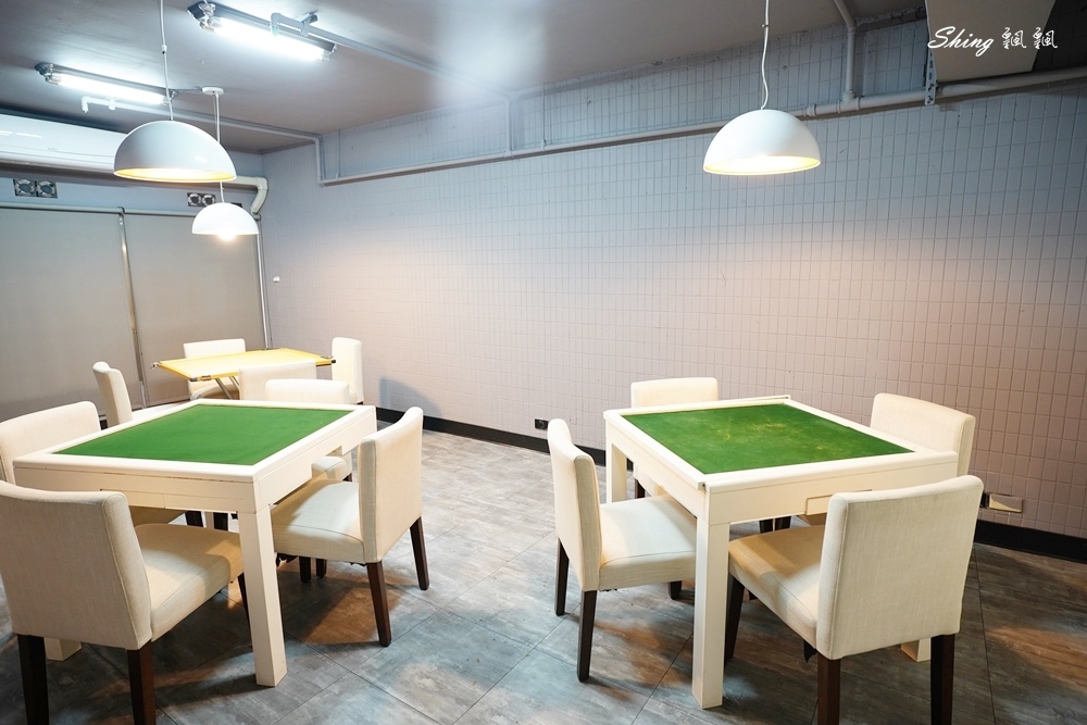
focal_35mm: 20
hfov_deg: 84.0
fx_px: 604
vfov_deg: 61.9
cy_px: 362
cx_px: 544
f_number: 3.5
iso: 800
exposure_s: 1/30
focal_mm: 20
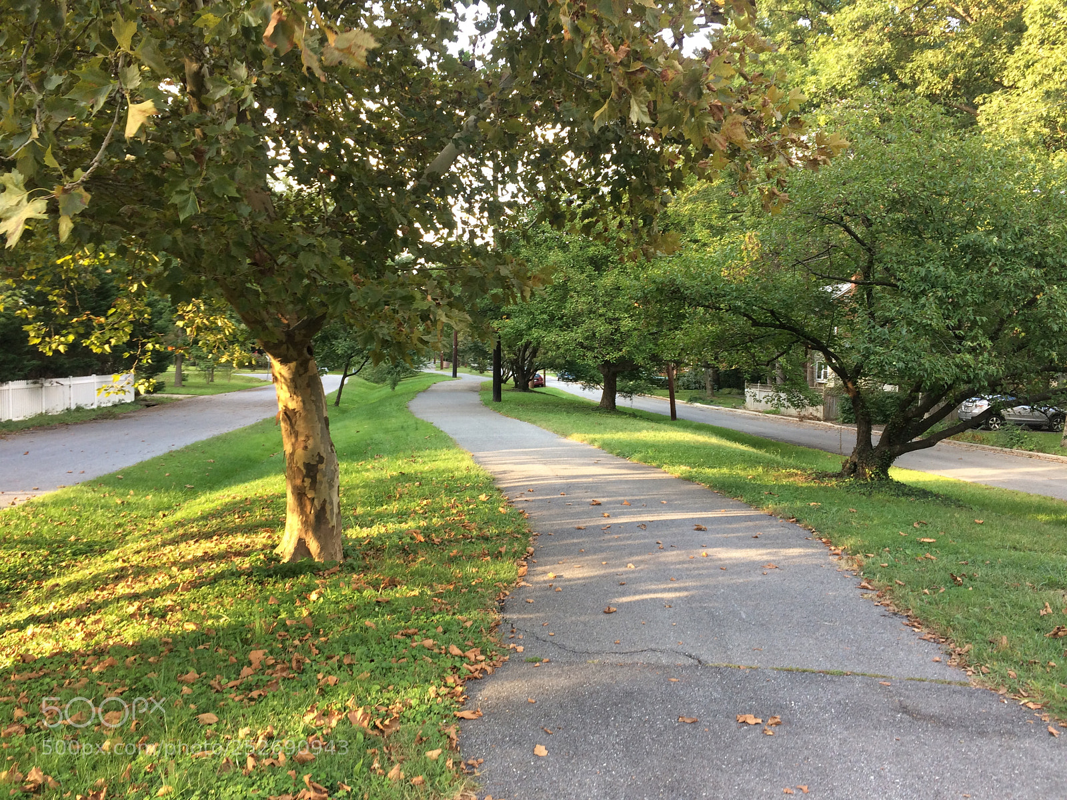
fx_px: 894
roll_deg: -0.2
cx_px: 534
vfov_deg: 48.2
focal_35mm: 29
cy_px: 400
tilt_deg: -2.9
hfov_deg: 61.7
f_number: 2.2
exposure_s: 1/60
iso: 40
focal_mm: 4.15
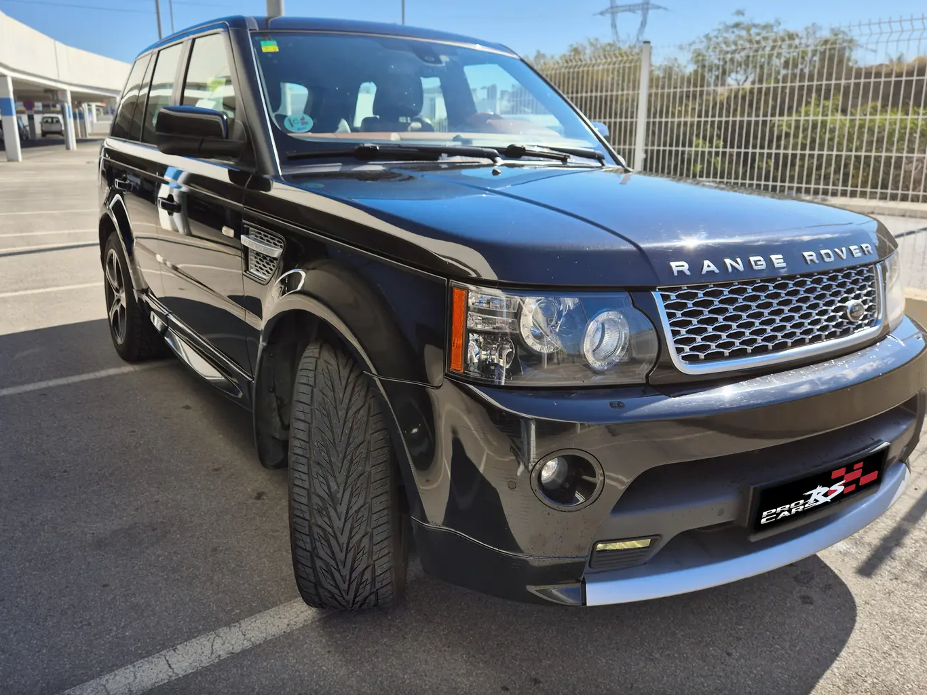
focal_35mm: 28
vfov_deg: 49.5
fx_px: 750
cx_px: 416
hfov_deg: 63.3
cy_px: 282
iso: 25
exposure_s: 1/1584
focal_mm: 5.4
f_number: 1.8
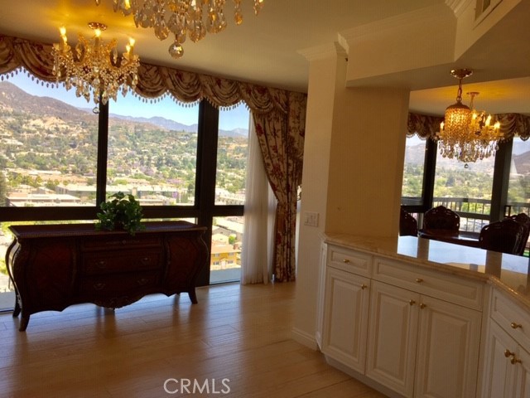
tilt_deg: -2.2
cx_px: 265
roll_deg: -4.4
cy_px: 199
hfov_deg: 61.7
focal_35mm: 29
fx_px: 444
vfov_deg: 48.2
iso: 32
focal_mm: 4.15
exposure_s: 1/191
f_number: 2.2
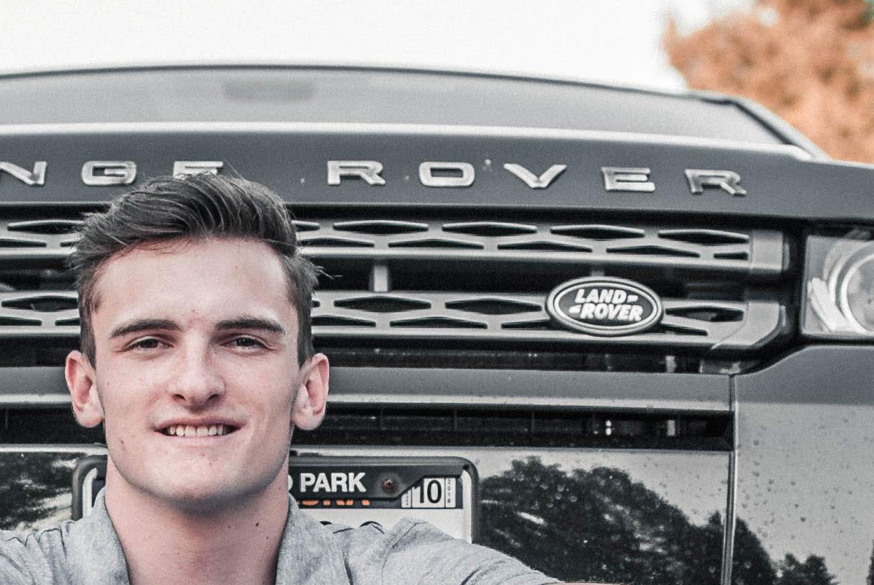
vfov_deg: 8.7
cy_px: 622
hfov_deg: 13.0
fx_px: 3828
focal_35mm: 158
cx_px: 155
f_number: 2.5
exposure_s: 1/160
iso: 100
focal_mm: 35
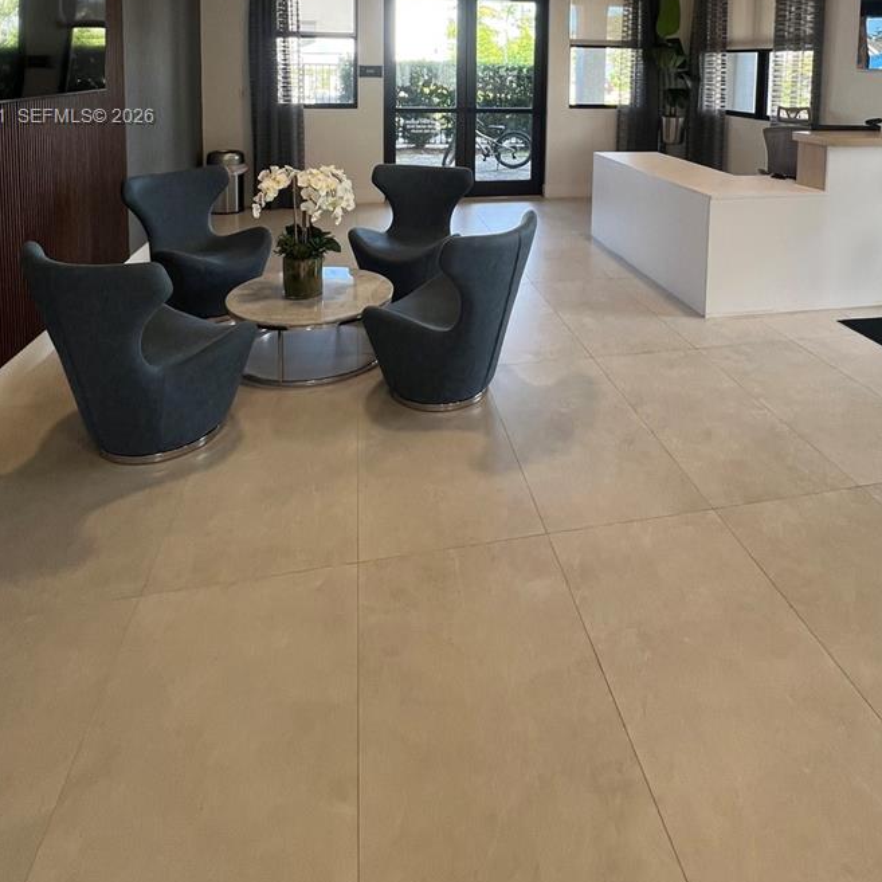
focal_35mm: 21
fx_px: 605
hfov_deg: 71.7
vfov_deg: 62.6
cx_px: 510
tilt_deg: -2.7
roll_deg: -0.7
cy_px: 118
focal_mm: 1.57
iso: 64
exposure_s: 1/99
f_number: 1.8
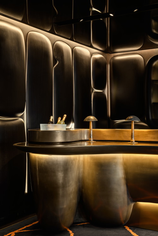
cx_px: 79
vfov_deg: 39.6
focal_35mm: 50
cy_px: 118
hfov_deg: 27.0
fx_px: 329
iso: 64
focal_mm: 50
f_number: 11
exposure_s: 5
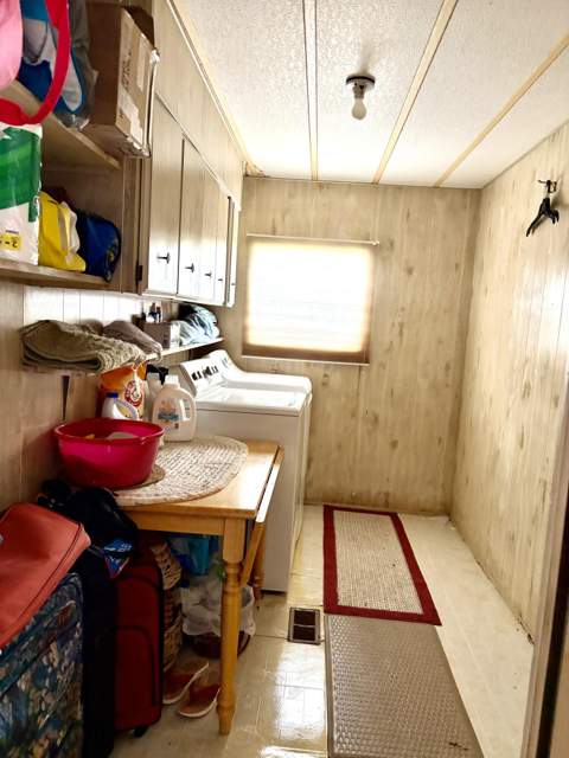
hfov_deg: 53.1
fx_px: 570
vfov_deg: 67.3
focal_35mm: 26
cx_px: 284
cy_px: 379
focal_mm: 5.96
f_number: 1.6
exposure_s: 1/60
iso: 320
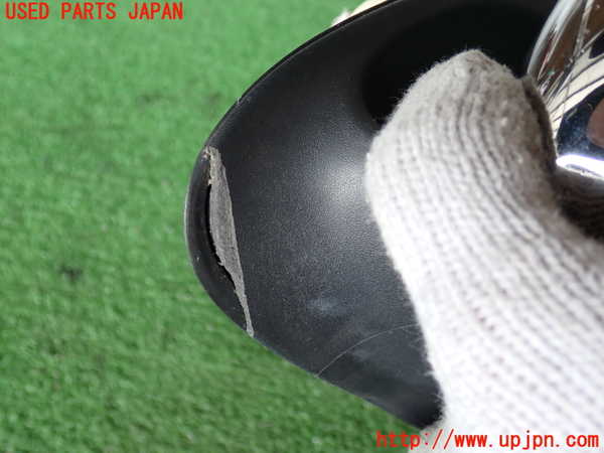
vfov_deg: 37.7
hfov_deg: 49.0
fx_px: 663
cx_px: 302
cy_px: 226
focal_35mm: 38
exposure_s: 1/80
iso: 125
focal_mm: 6.83
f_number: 2.7
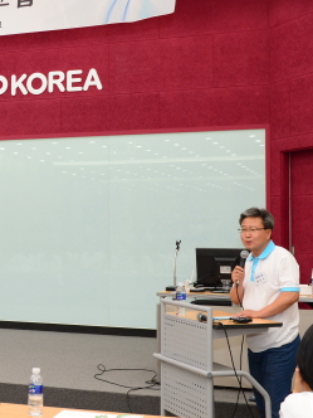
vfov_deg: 31.2
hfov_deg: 23.1
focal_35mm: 62
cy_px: 200
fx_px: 747
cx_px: 36
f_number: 3.2
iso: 1000
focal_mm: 34
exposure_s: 1/160
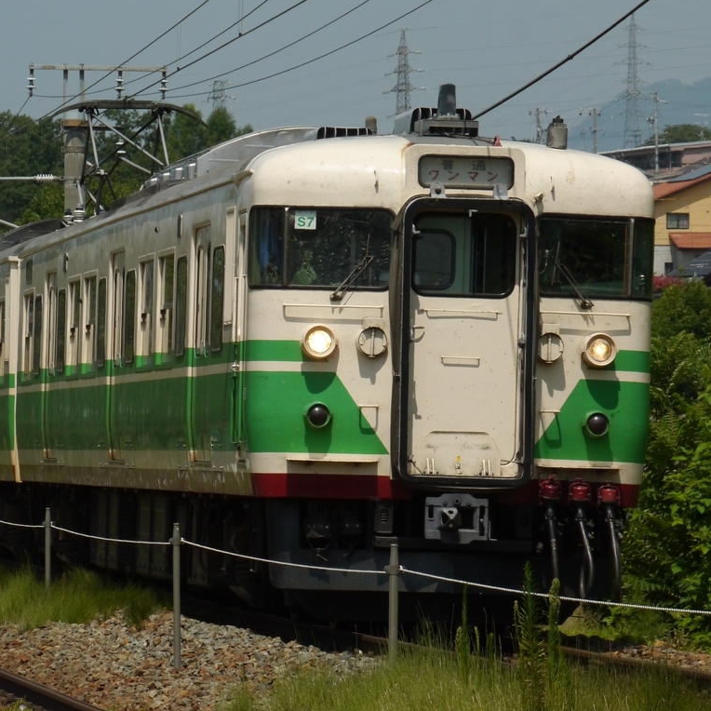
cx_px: 240
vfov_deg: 7.2
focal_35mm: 244
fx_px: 5670
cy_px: 354
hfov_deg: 7.2
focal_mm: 103
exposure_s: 1/1300
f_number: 11
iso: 800
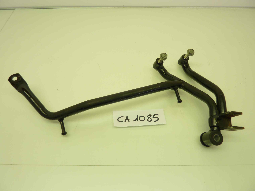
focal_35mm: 25
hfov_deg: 69.4
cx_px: 128
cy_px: 96
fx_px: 184
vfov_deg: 54.9
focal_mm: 4.1
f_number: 3.3
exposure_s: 1/40
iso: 80
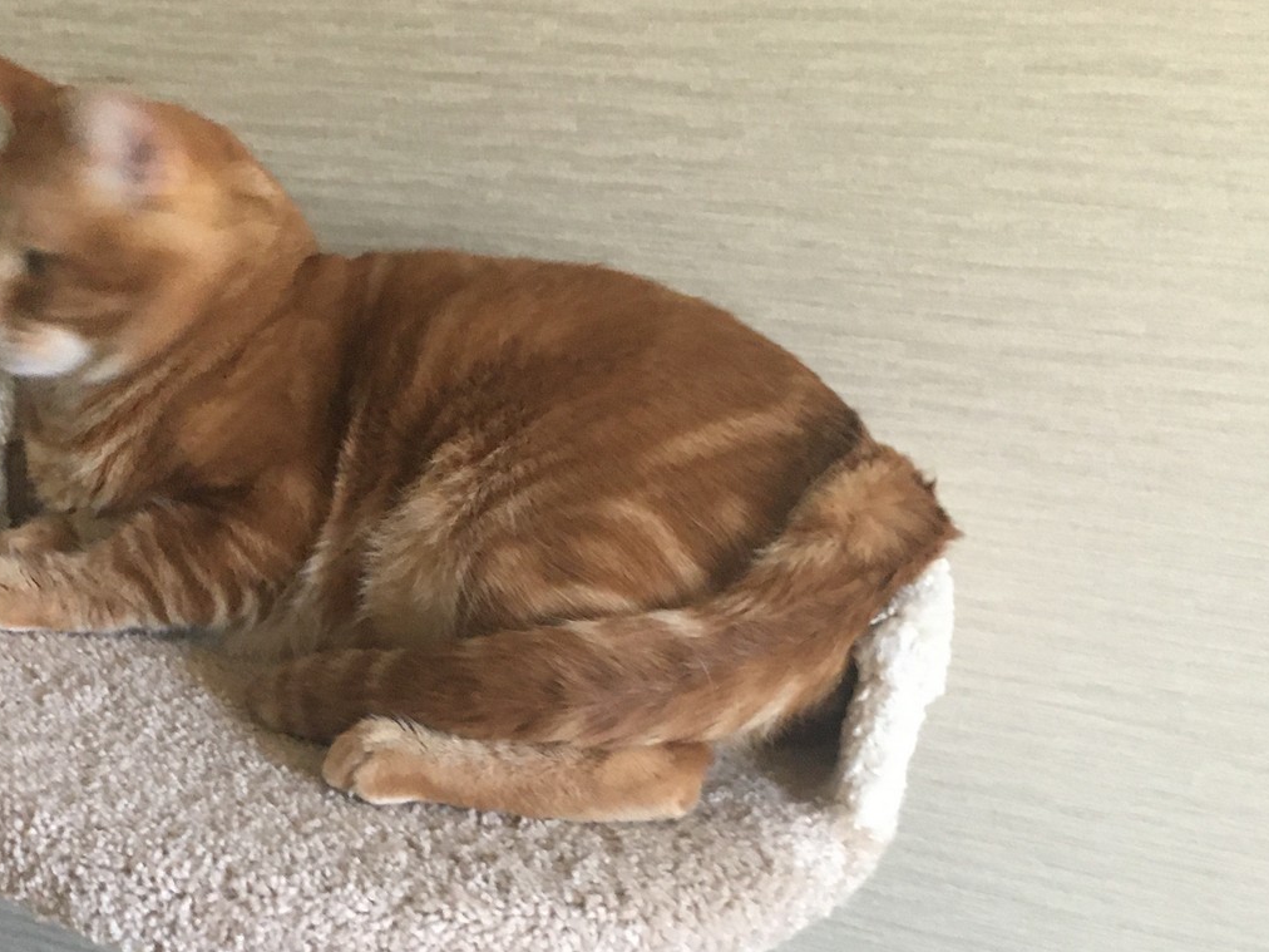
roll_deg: -0.5
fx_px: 2016
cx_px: 413
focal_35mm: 55
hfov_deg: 34.6
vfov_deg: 25.9
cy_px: 813
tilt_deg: -25.3
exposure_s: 1/20
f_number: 2.2
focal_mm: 4.15
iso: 200
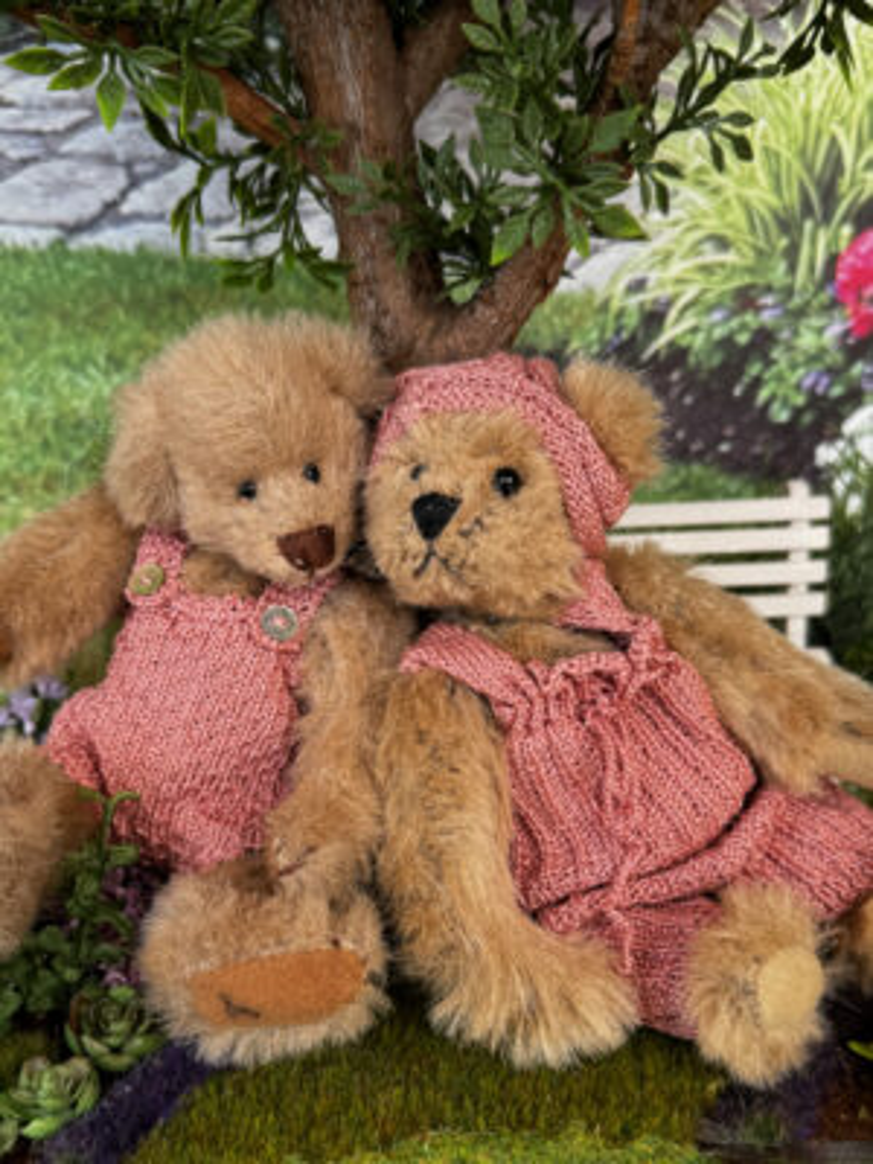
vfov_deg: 71.6
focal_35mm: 24
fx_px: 807
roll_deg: +0.1
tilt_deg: -24.7
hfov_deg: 56.8
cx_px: 436
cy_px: 582
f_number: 1.78
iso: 64
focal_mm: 6.76
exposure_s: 1/265
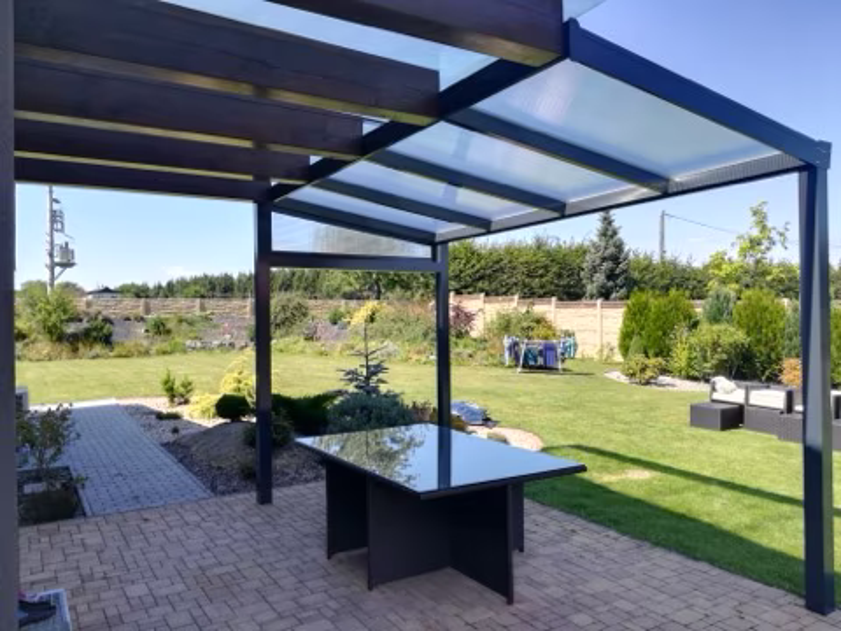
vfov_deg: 53.1
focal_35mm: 26
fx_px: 632
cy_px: 316
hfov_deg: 67.3
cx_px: 420
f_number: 2.2
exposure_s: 1/561
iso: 50
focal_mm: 3.83
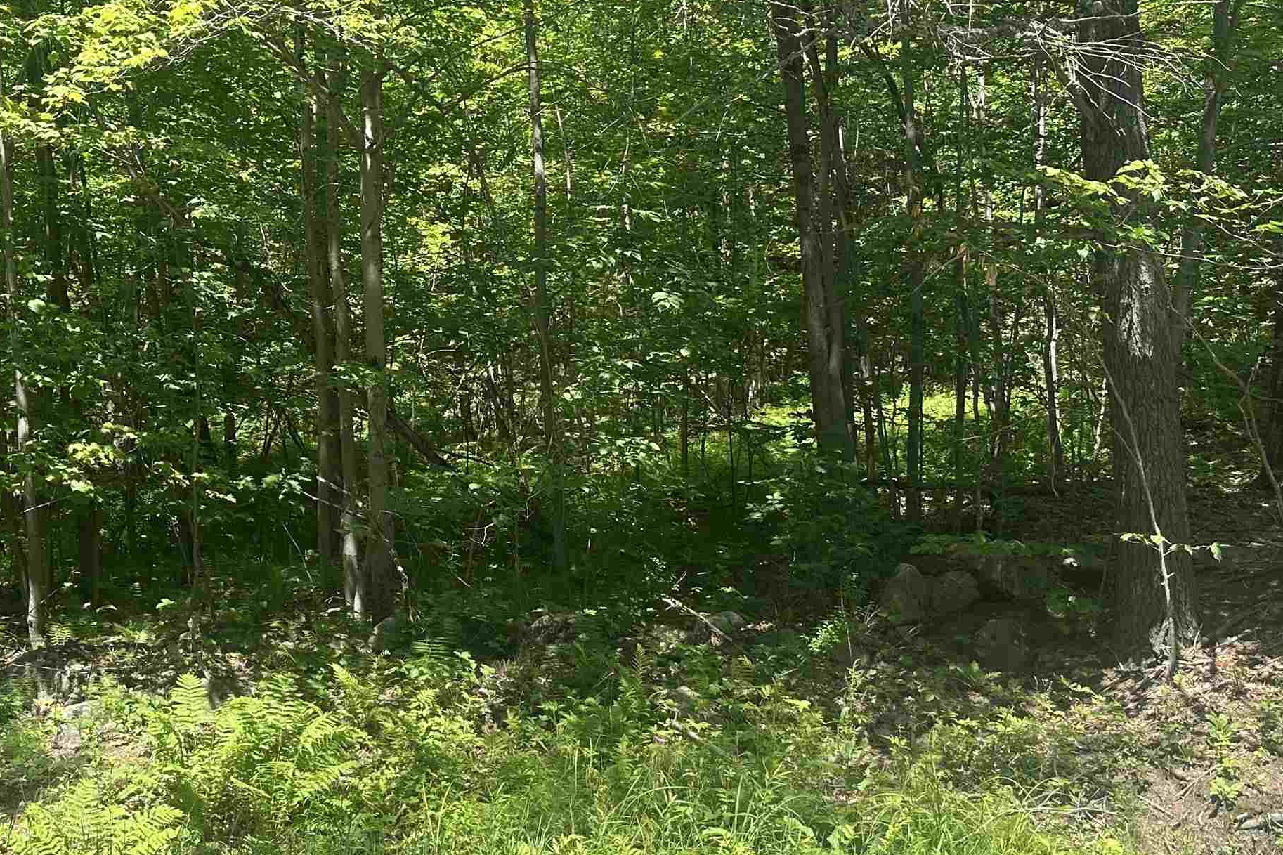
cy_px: 577
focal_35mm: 42
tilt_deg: -0.4
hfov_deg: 46.1
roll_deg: +0.2
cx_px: 507
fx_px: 1497
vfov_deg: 31.6
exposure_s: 1/1157
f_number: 1.78
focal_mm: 6.86
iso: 80
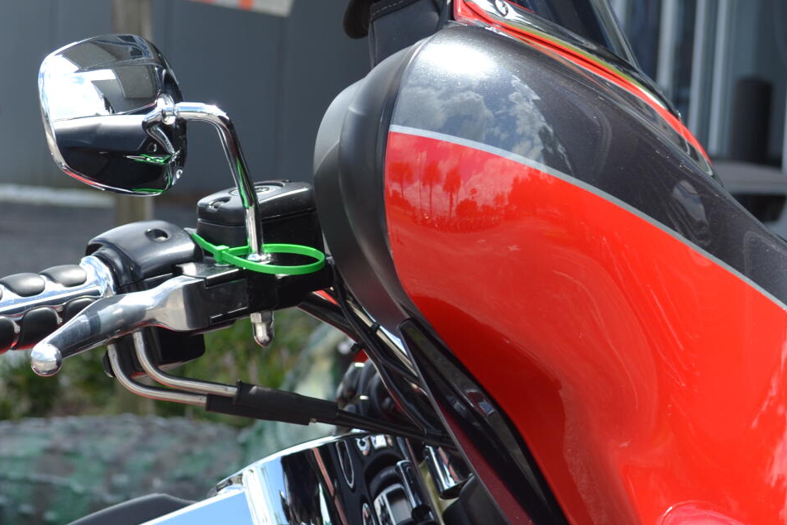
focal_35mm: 126
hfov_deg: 16.3
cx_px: 368
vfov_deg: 10.9
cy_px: 392
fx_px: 2755
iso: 100
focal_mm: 40
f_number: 6.3
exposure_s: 1/160
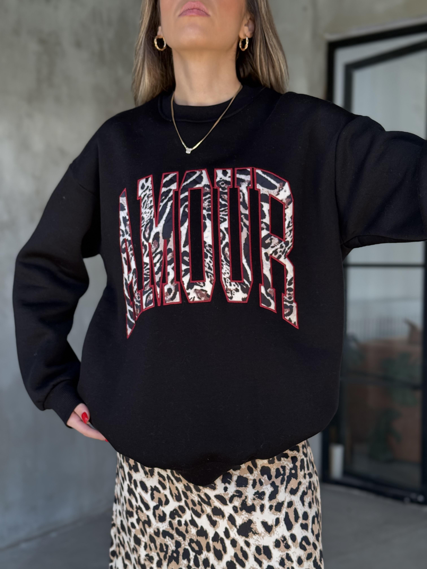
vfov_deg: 39.7
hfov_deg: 30.3
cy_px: 284
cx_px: 214
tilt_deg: -1.5
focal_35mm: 48
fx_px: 789
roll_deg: -0.8
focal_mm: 6.76
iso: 125
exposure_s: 1/60
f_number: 1.78
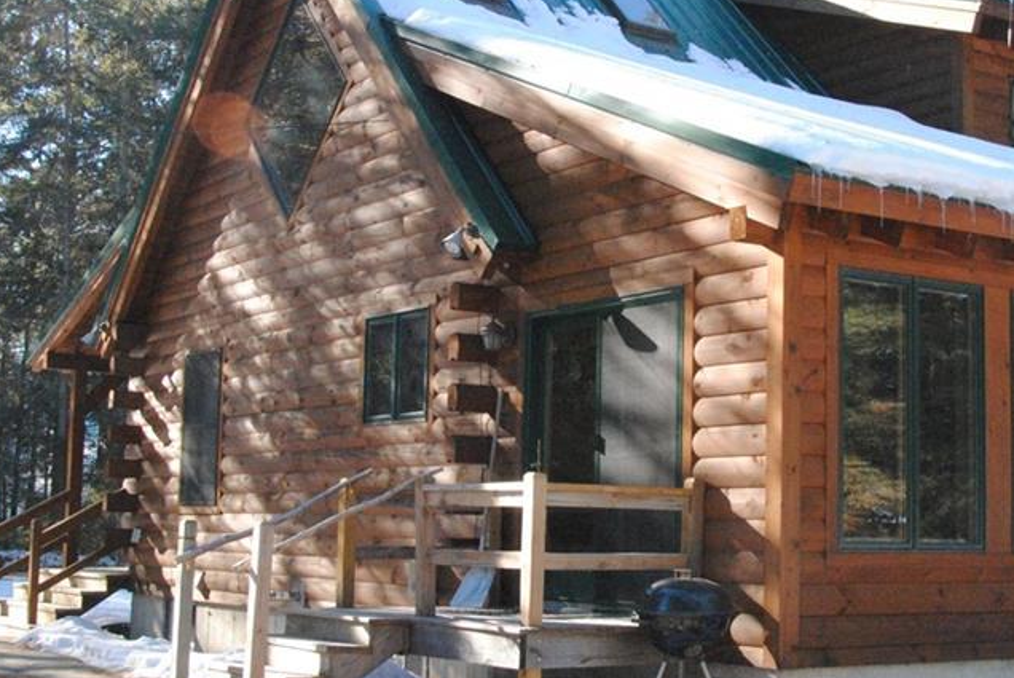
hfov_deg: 34.2
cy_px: 319
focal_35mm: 58
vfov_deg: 23.4
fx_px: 1635
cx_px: 670
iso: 1600
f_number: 10
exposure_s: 1/400
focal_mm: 24
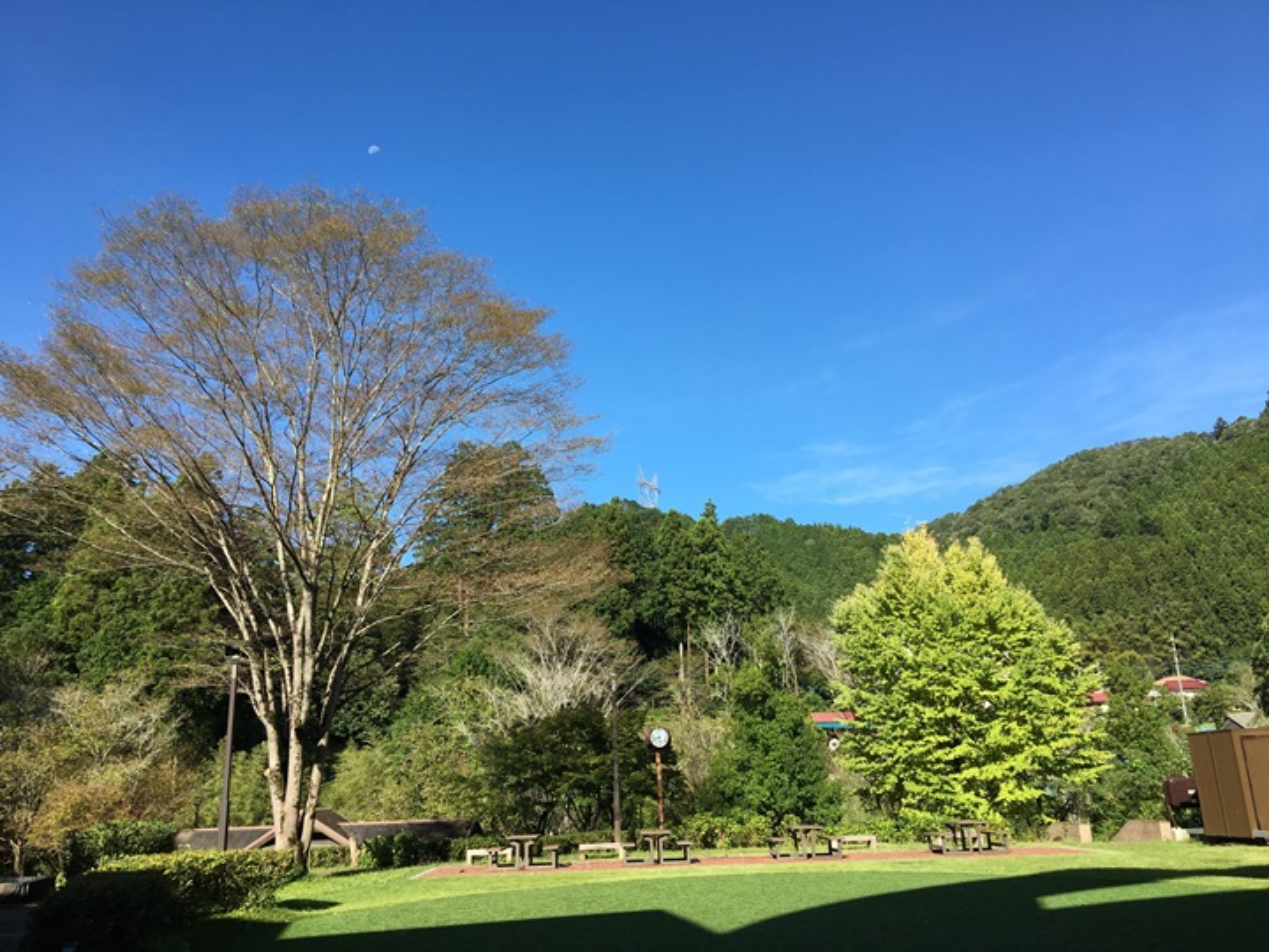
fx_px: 1063
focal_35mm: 29
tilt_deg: +16.2
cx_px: 634
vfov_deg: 48.2
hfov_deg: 61.7
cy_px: 476
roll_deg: +1.9
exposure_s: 1/1026
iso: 25
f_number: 2.2
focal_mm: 4.15
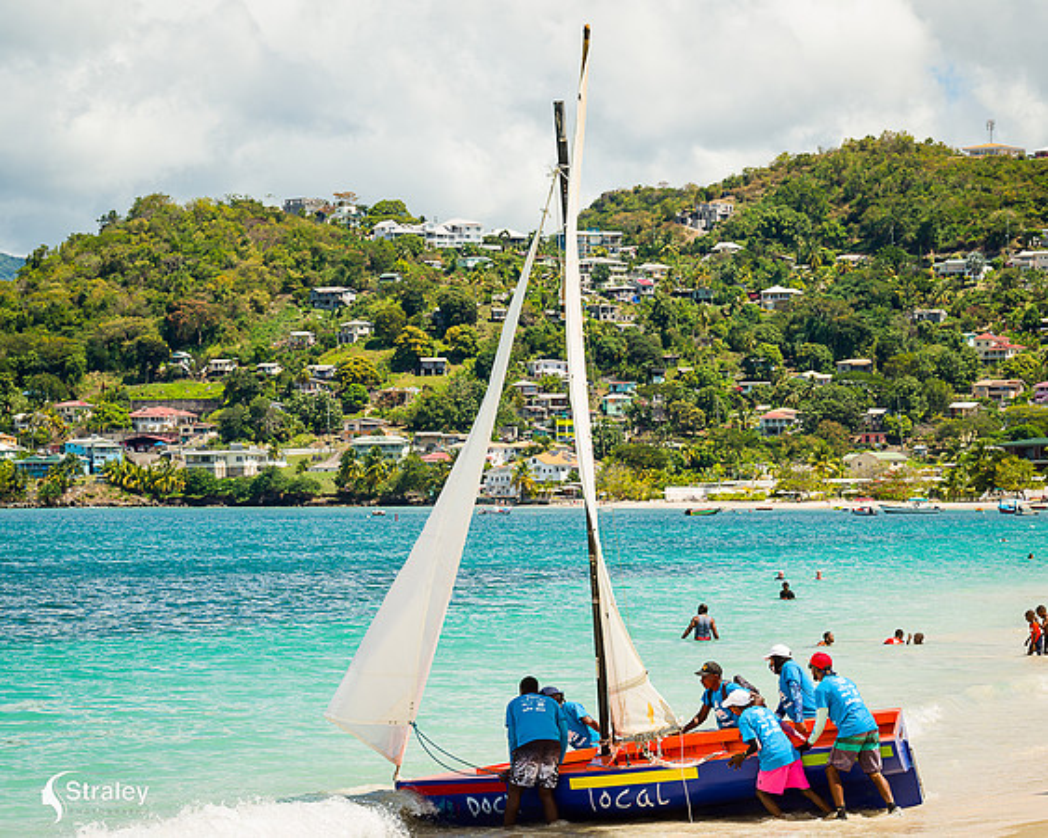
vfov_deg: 12.6
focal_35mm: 123
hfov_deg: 15.7
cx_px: 623
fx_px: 3799
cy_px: 416
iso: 140
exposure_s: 1/320
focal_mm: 105
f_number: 8
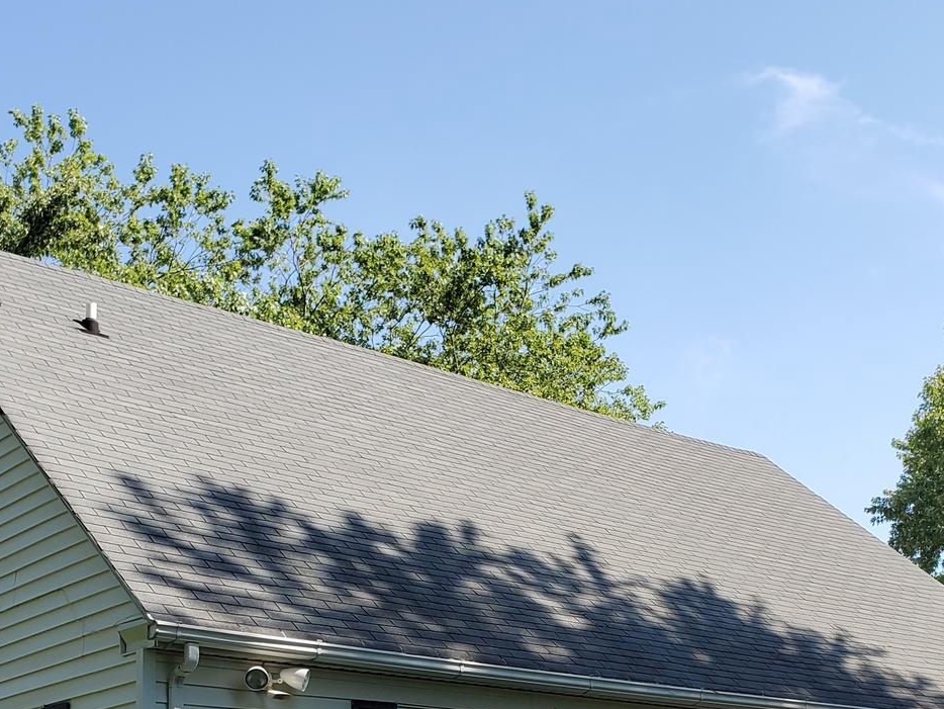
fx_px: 1555
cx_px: 539
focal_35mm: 57
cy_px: 720
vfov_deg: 24.4
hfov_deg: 33.7
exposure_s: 1/897
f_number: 2.4
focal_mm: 4.3
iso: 50
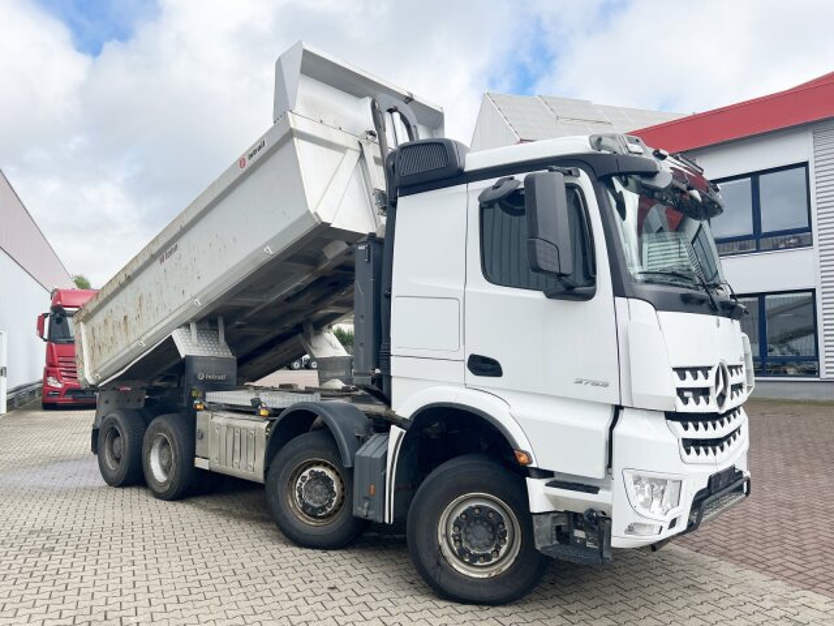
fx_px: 626
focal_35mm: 26
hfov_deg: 67.3
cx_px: 417
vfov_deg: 53.1
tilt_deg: +3.8
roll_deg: +0.7
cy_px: 313
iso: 50
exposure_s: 1/3831
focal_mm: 5.7
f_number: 1.5
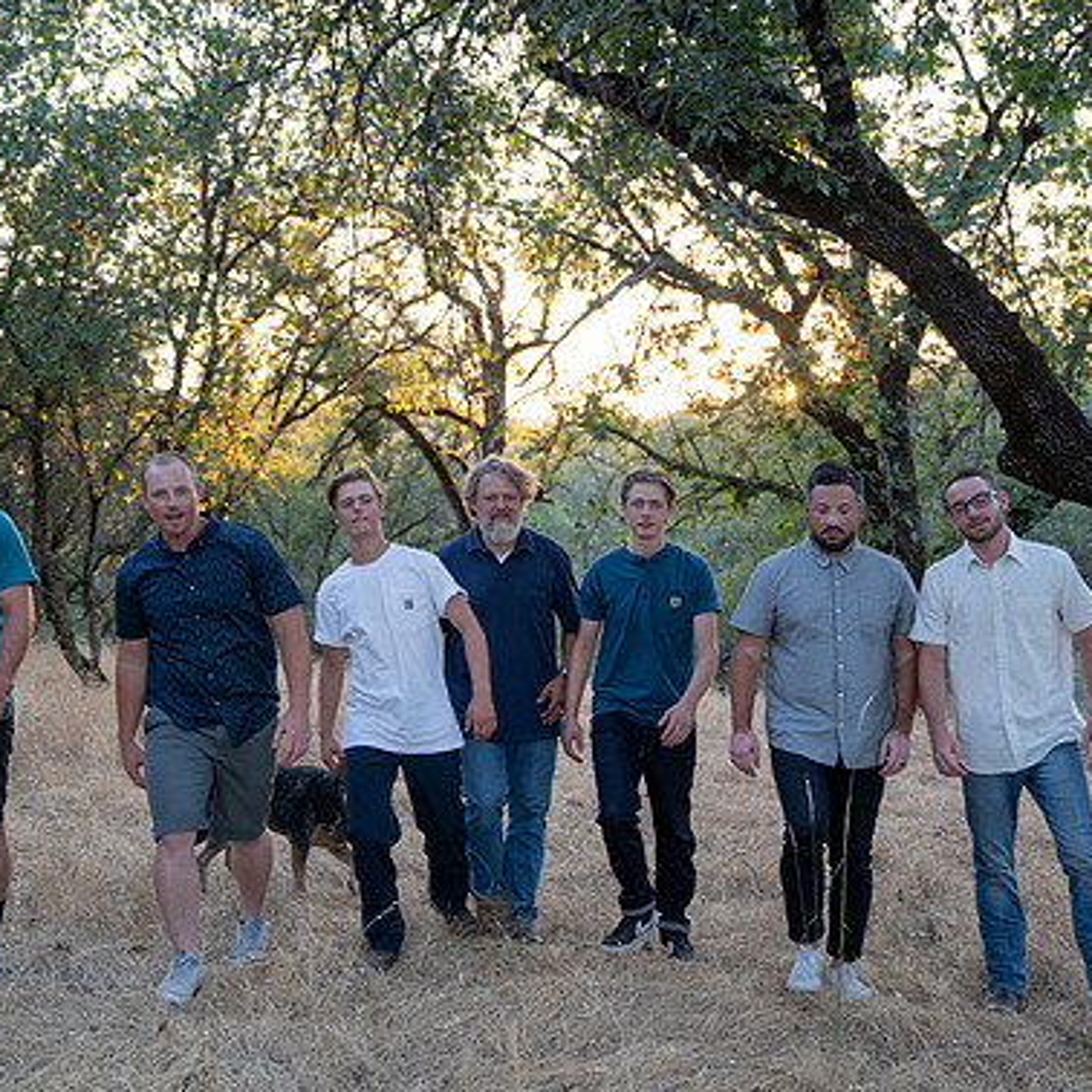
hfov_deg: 36.1
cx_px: 517
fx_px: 1677
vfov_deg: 36.1
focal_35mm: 47
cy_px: 542
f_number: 2.8
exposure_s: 1/100
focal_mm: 36
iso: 250
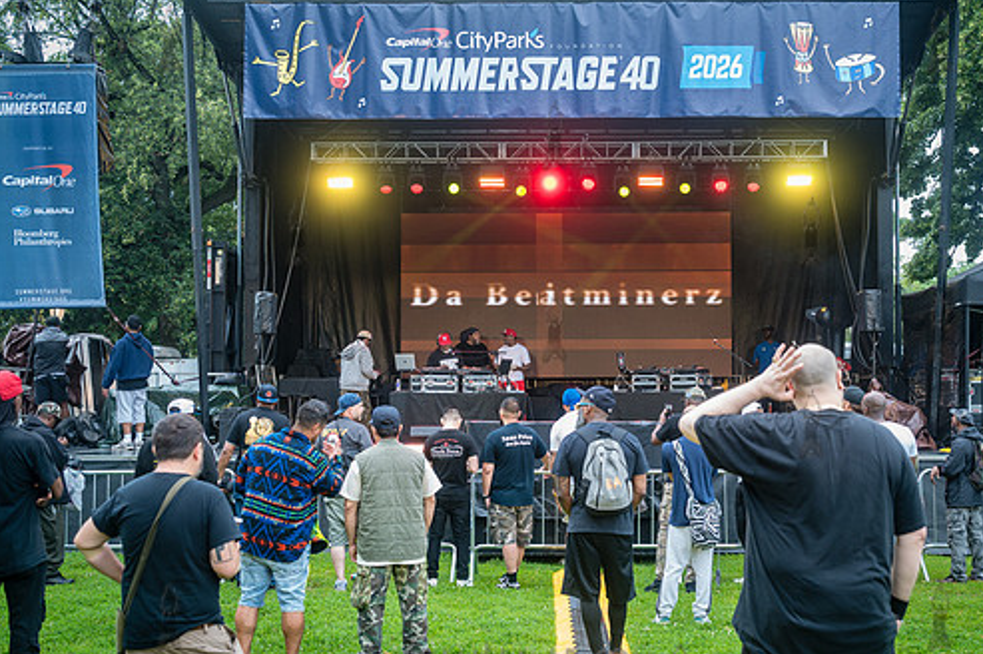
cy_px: 327
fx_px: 1282
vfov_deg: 28.6
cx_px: 552
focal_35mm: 47
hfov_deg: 41.9
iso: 500
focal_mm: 39
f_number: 3.5
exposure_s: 1/200
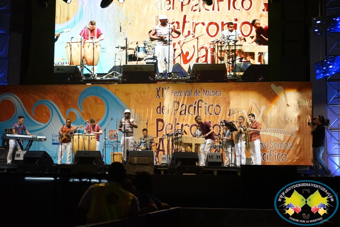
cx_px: 170
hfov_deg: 28.8
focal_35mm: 70
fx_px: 661
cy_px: 114
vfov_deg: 19.4
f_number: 5.6
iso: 4000
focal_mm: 70
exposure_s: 1/320
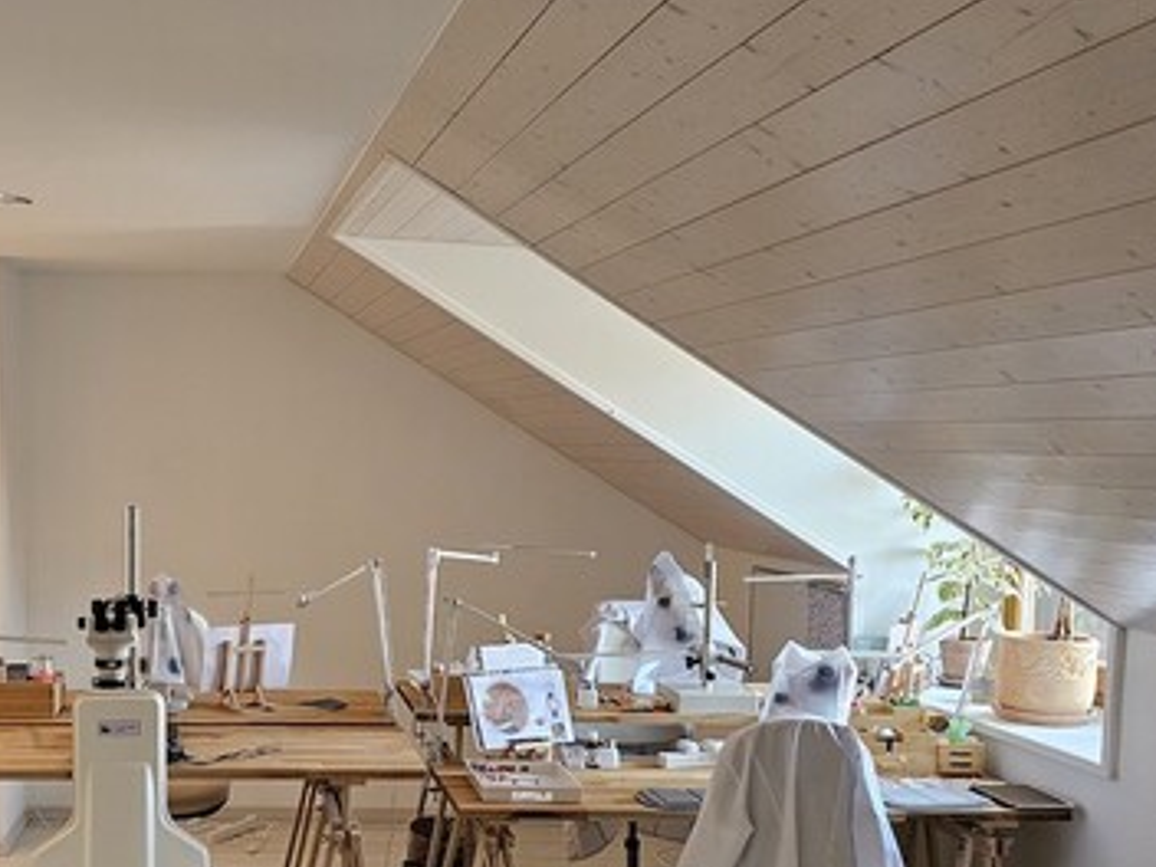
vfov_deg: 30.6
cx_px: 259
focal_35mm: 47
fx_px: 1570
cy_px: 598
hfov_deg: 39.1
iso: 400
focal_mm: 6.3
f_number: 1.7
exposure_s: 1/100
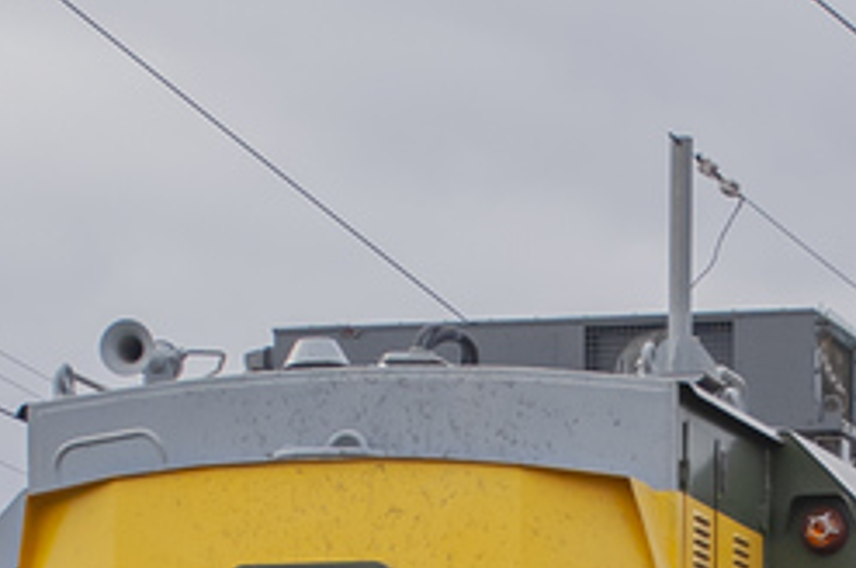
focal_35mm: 279
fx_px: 6617
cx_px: 646
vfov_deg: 4.9
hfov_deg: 7.4
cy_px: 909
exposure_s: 1/500
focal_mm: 35
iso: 200
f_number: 5.6
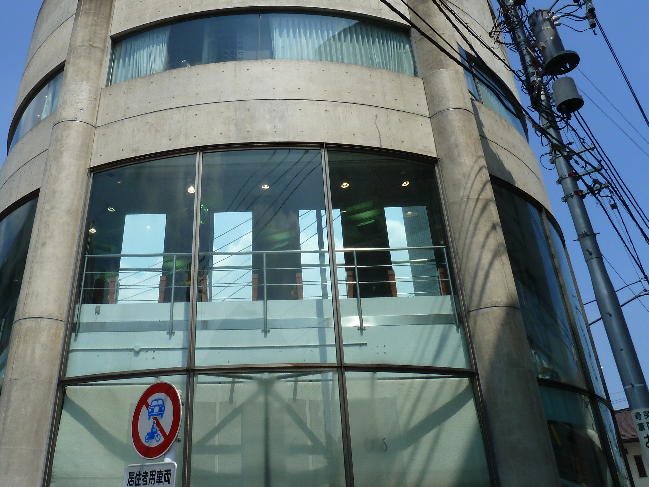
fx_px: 600
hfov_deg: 56.4
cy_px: 178
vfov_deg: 43.8
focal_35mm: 32
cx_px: 260
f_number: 5.6
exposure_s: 1/500
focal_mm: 4.1
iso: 80
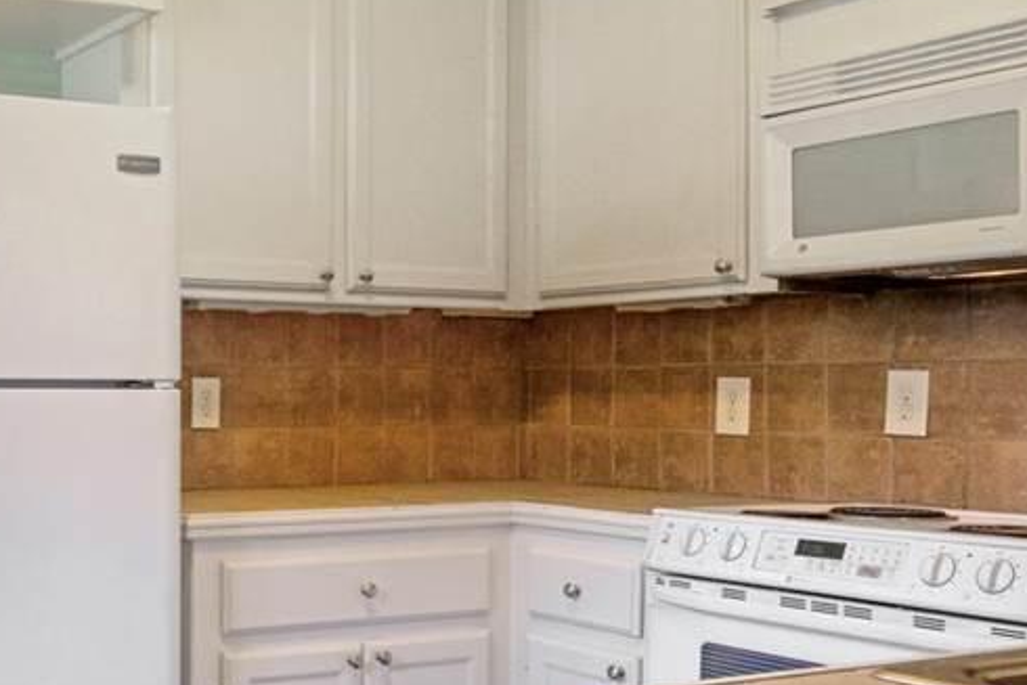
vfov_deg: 28.6
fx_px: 1341
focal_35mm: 47
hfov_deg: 37.5
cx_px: 6
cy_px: 397
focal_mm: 18
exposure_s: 1/10
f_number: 11
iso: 800
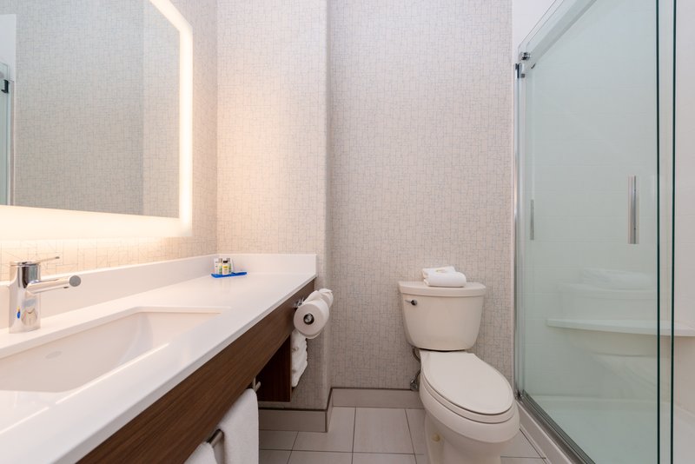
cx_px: 348
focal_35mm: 14
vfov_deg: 81.3
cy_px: 232
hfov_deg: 104.2
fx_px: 270
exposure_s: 1/80
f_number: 11
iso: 640
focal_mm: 14
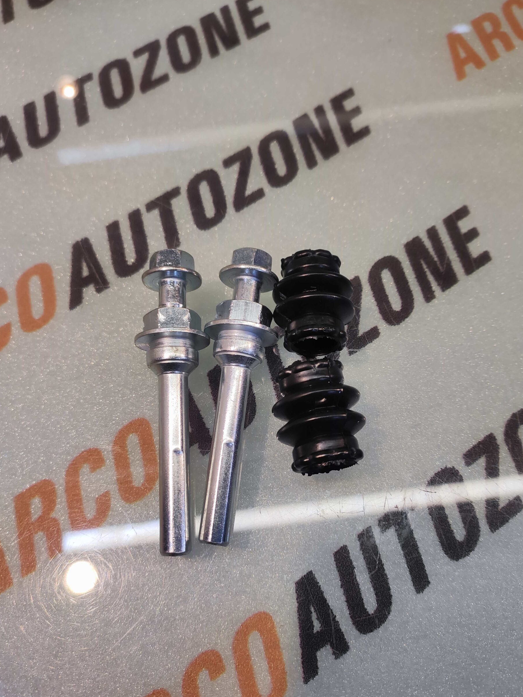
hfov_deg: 71.6
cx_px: 260
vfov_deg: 87.7
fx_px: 363
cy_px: 365
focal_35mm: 18
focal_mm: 4.74
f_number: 1.79
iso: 90
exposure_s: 1/50
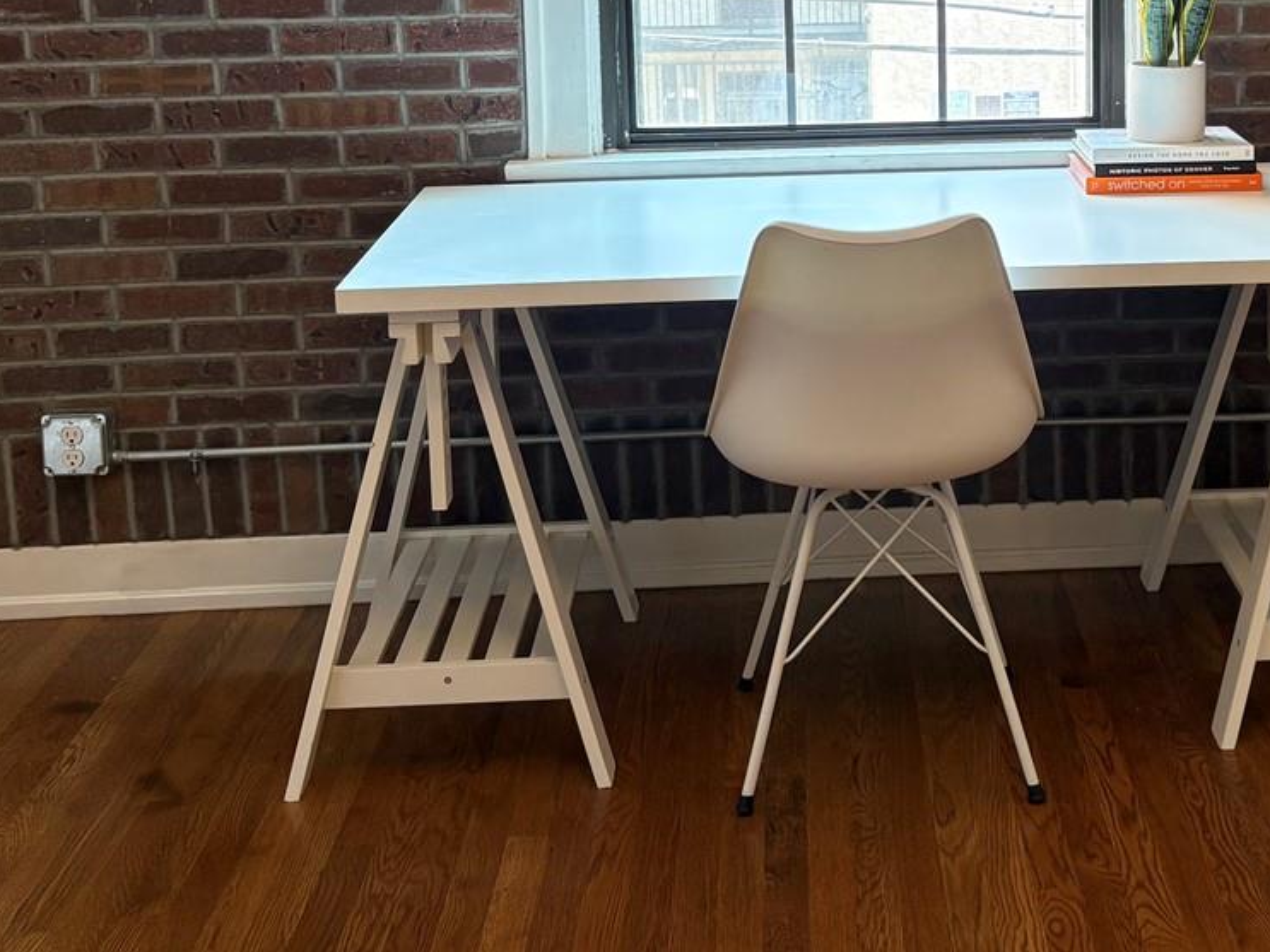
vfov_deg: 25.5
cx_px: 920
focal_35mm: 56
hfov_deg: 33.8
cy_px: 161
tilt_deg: -8.0
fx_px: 2054
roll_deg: +2.0
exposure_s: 1/60
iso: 125
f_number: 1.6
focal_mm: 5.96
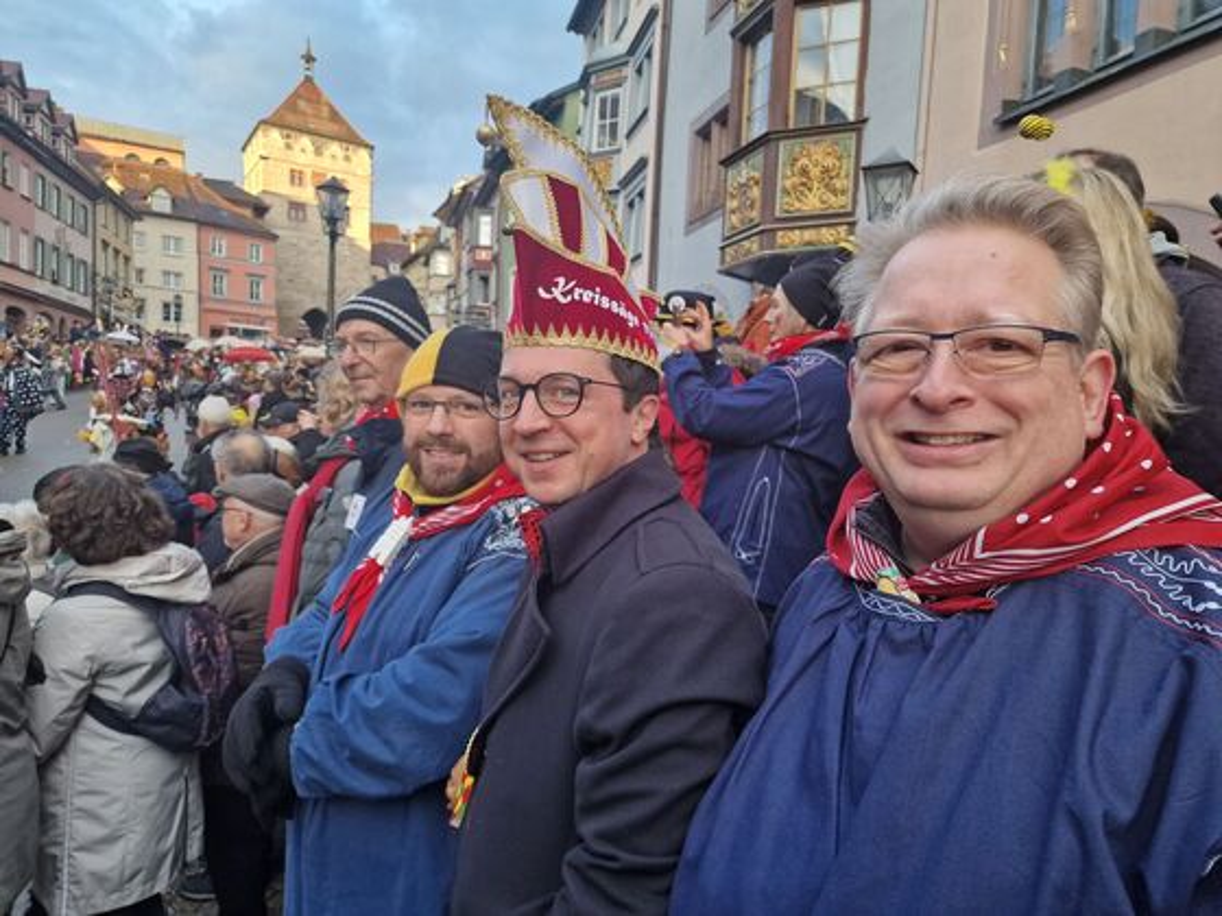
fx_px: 812
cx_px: 611
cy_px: 458
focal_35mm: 23
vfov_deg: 58.9
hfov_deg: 73.9
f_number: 1.8
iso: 80
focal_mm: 6.4
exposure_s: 1/180
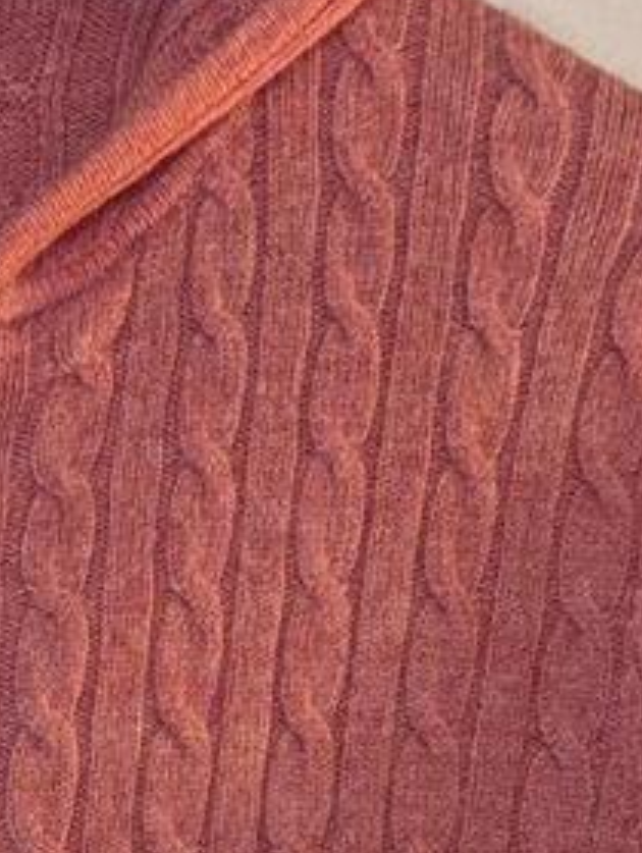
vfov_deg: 15.2
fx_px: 2936
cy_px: 1309
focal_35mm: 119
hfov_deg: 12.2
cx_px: -150
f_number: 1.89
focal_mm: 5.43
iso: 109
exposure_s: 1/24
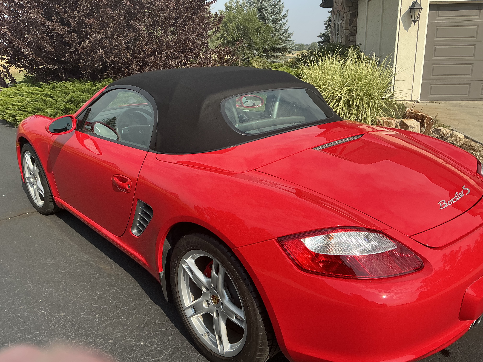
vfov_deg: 49.7
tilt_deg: -16.8
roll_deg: +1.5
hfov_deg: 63.4
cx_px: 242
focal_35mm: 28
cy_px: 181
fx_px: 391
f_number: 1.8
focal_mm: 3
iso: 25
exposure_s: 1/1168
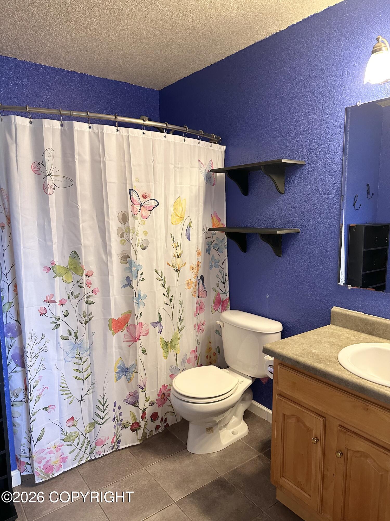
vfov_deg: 71.6
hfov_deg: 56.8
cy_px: 260
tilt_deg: -7.9
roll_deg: +0.1
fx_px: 361
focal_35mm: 24
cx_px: 195
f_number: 1.78
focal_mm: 6.86
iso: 320
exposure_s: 1/60
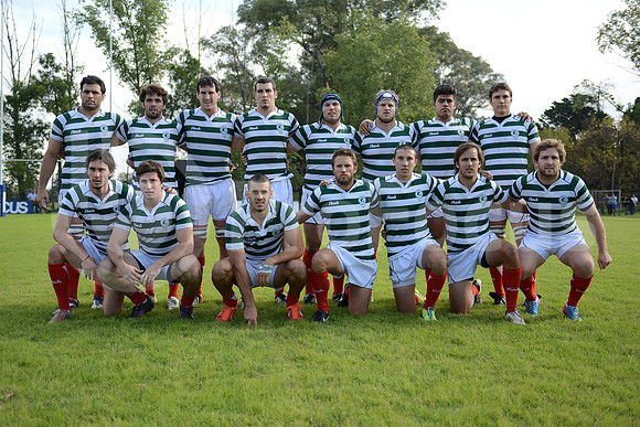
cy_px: 214
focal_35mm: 38
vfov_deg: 35.1
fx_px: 676
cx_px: 320
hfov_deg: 50.7
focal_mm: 38
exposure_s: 1/2000
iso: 400
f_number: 2.8
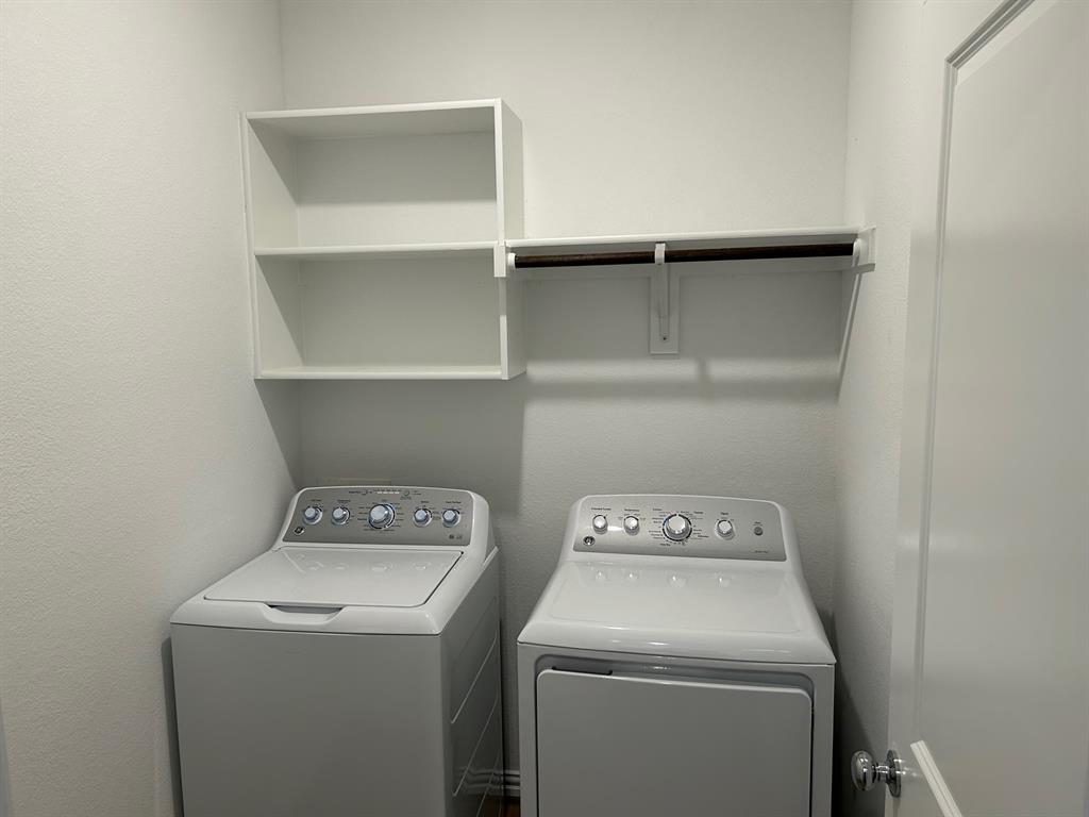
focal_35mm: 26
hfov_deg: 67.3
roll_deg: +1.8
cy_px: 408
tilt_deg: -6.7
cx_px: 544
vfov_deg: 53.1
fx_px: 818
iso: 125
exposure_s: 1/120
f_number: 1.5
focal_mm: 5.7
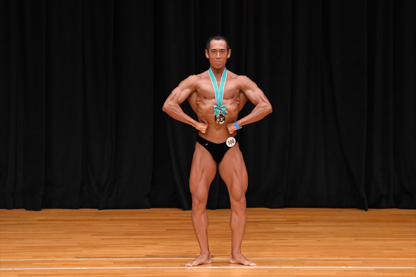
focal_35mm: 270
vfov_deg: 5.1
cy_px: 138
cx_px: 208
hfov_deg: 7.6
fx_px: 3119
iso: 3200
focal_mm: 180
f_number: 5.6
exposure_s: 1/400
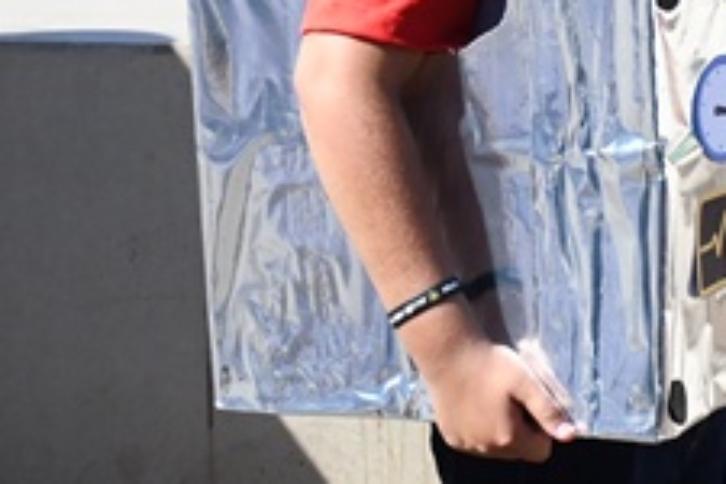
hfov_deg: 8.6
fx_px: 4779
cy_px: -95
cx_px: 826
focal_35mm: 237
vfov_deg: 5.8
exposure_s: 1/4000
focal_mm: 35
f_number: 5
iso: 1000
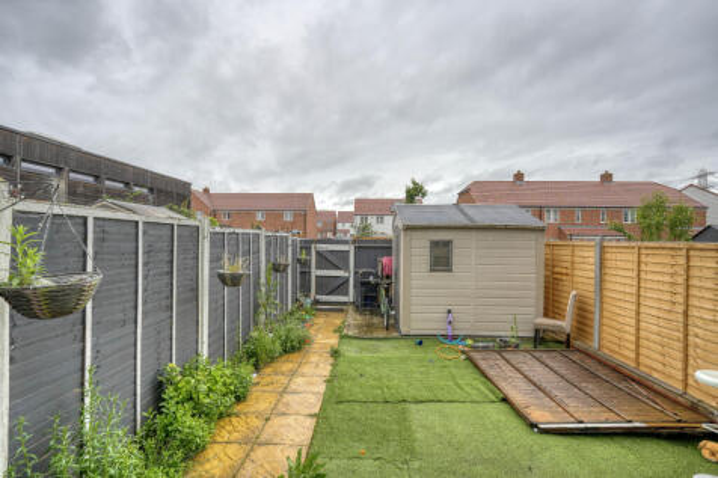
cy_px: 239
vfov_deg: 73.7
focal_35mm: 16
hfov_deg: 96.8
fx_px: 319
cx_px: 359
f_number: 8
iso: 320
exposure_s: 1/320
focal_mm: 16
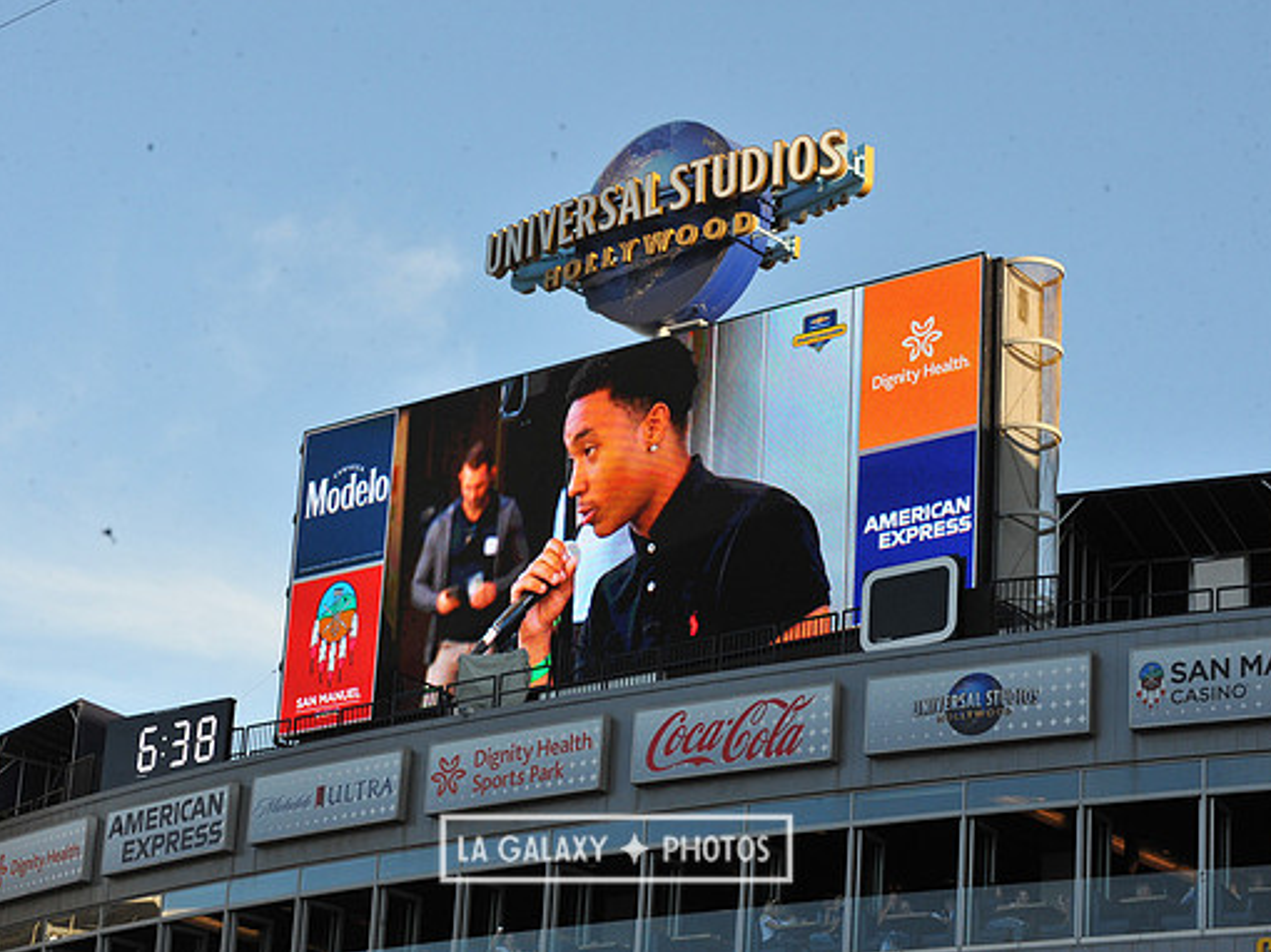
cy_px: 474
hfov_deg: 20.9
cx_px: 616
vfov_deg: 15.7
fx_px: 3450
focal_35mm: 94
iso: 1600
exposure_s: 1/800
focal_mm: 86
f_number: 14
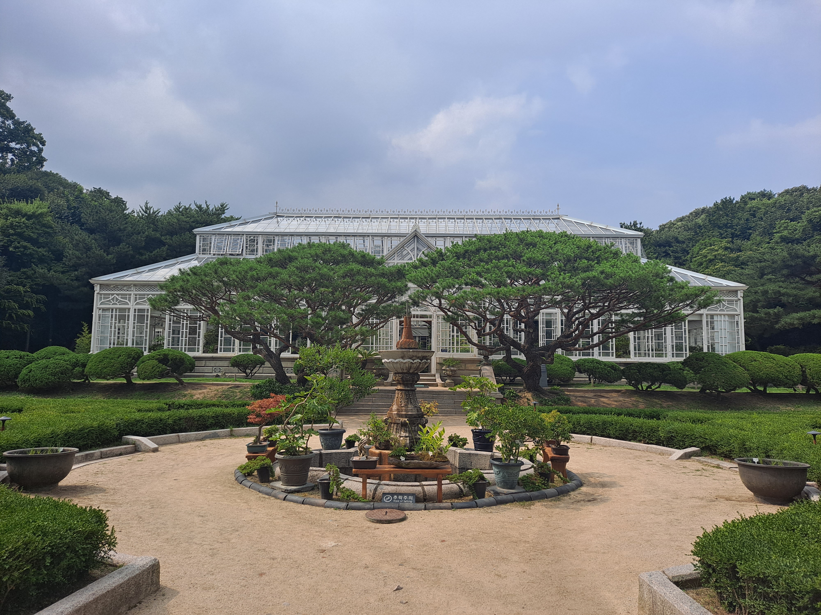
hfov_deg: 69.4
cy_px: 308
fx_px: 593
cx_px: 410
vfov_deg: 54.9
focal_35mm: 25
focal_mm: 4.6
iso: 32
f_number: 2
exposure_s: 1/1121
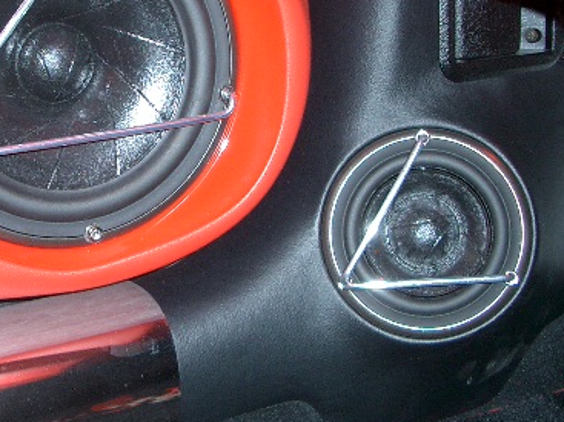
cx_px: 141
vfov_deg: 23.8
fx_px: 994
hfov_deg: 31.1
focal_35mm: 61
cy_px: 121
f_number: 2.6
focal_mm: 5.8
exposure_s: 1/40
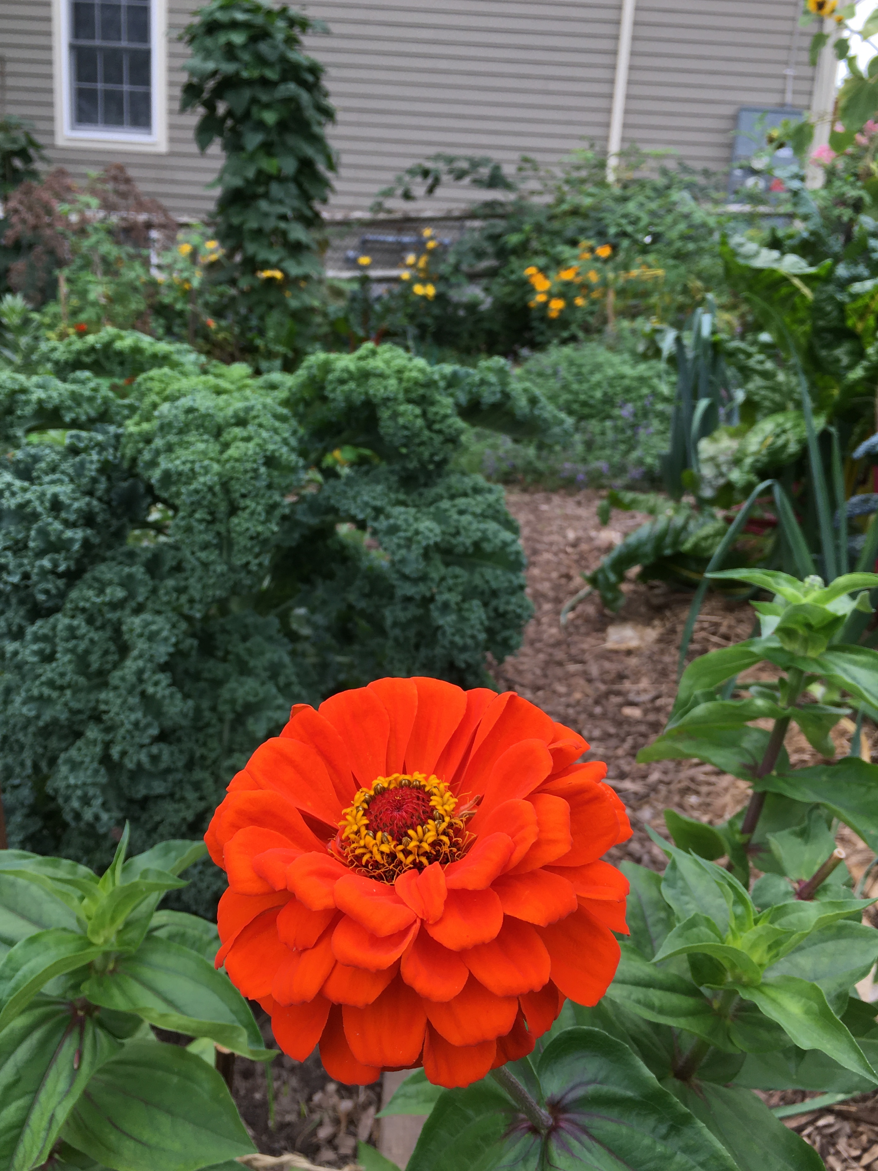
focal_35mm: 31
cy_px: 588
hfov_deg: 45.4
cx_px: 412
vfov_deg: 58.4
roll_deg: -4.0
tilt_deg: -17.5
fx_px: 1048
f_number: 2.2
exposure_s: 1/327
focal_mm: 4.15
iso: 25
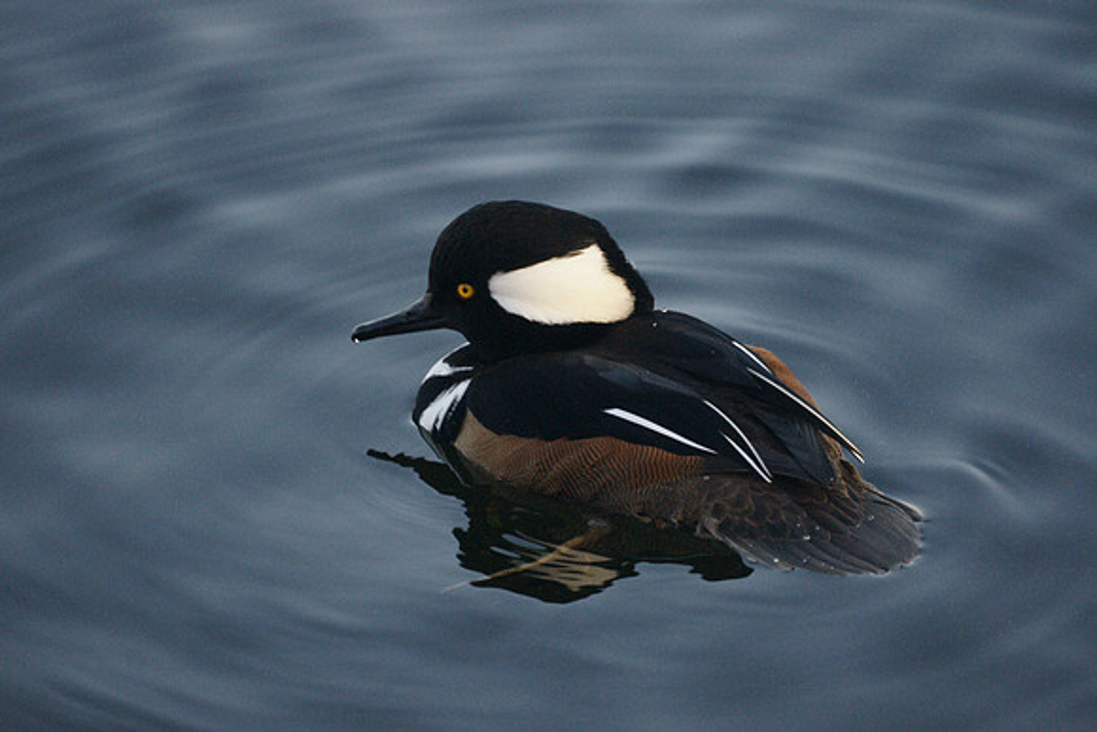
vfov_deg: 1.8
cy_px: 366
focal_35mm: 750
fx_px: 22858
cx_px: 548
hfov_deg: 2.7
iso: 1600
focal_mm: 500
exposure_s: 1/500
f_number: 8
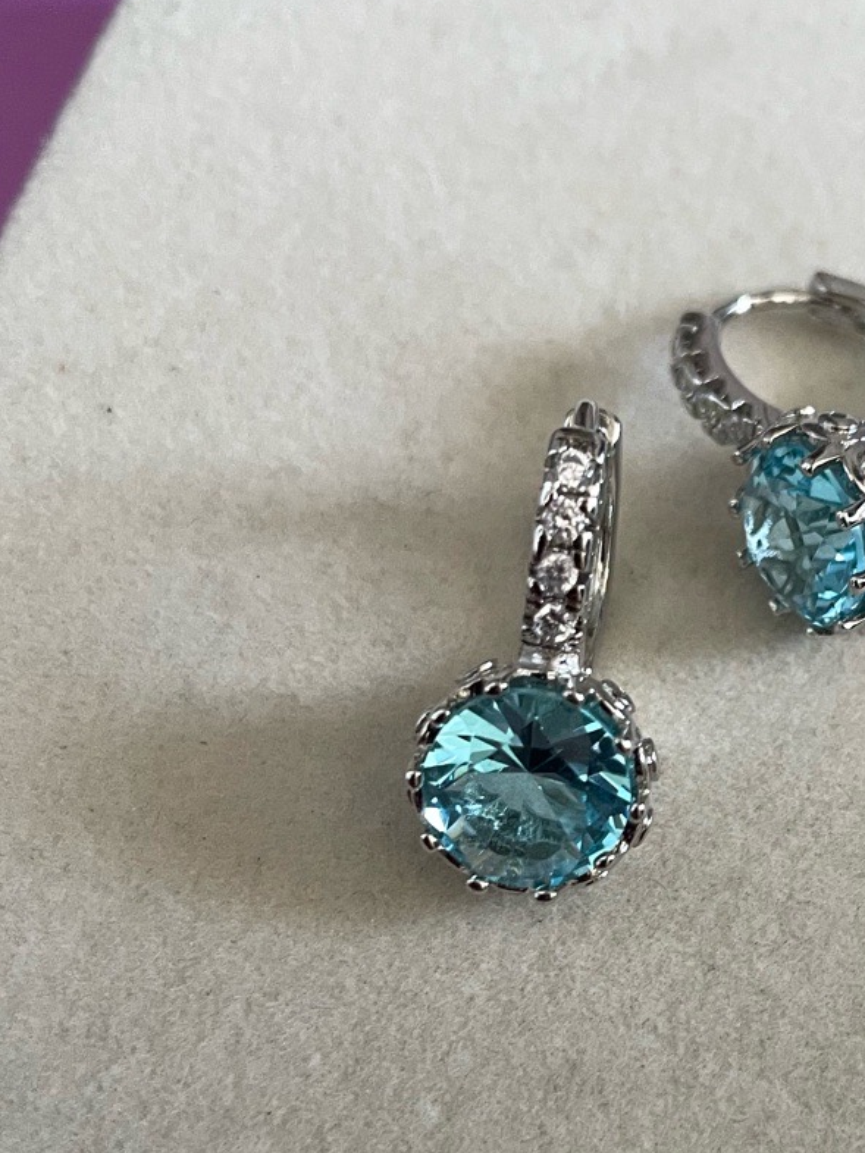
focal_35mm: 53
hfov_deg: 26.7
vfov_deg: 35.8
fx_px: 1765
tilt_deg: -63.7
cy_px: 780
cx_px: 762
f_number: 1.6
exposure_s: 1/60
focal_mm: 4.2
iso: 160
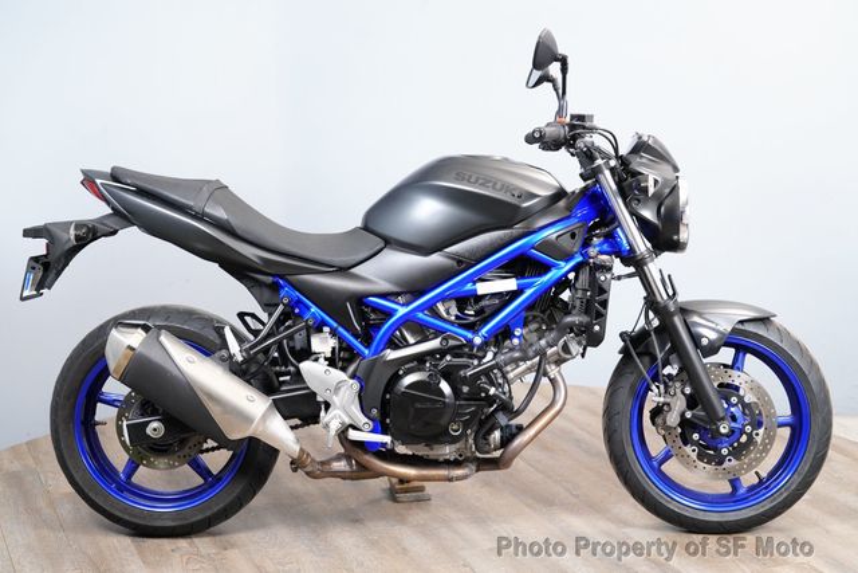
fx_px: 1478
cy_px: 286
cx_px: 429
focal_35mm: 62
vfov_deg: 21.9
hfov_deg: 32.4
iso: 5000
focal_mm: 62
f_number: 7.1
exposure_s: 1/80
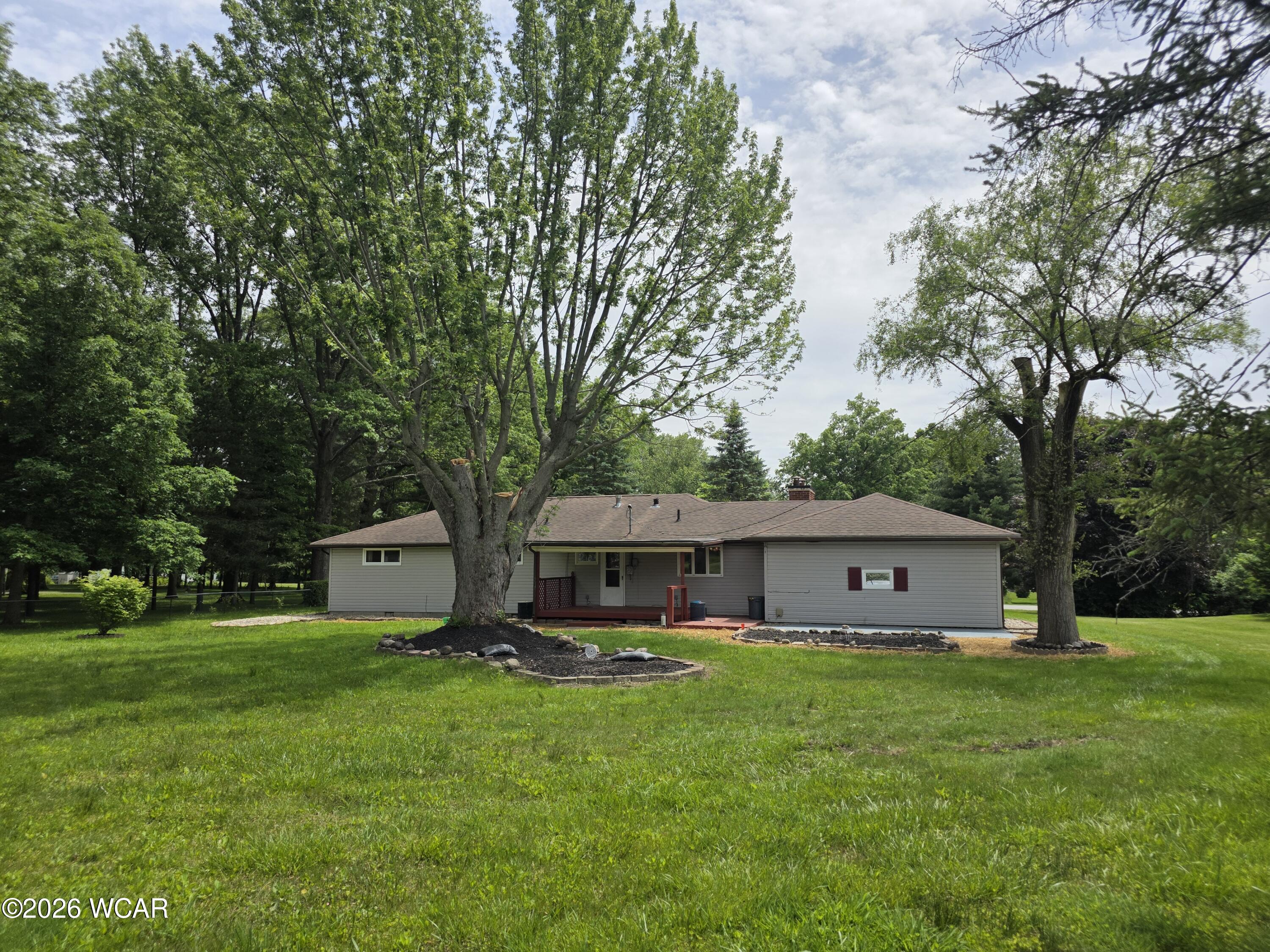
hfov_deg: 73.9
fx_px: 844
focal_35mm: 23
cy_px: 476
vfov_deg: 58.9
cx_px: 635
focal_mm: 6.3
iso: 80
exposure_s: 1/6809
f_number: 1.7
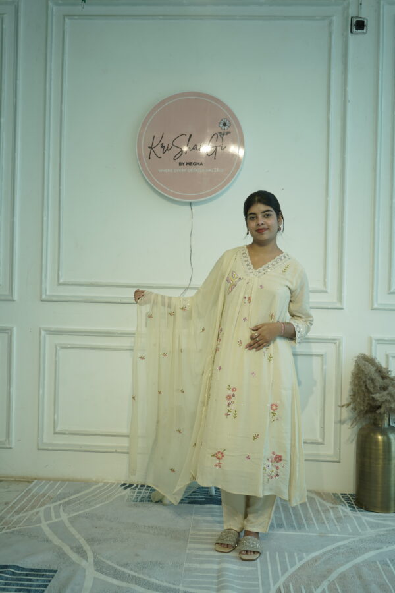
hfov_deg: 37.9
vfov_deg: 54.4
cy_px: 296
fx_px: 576
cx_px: 198
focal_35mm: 35
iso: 160
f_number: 5
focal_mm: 35
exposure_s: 1/100
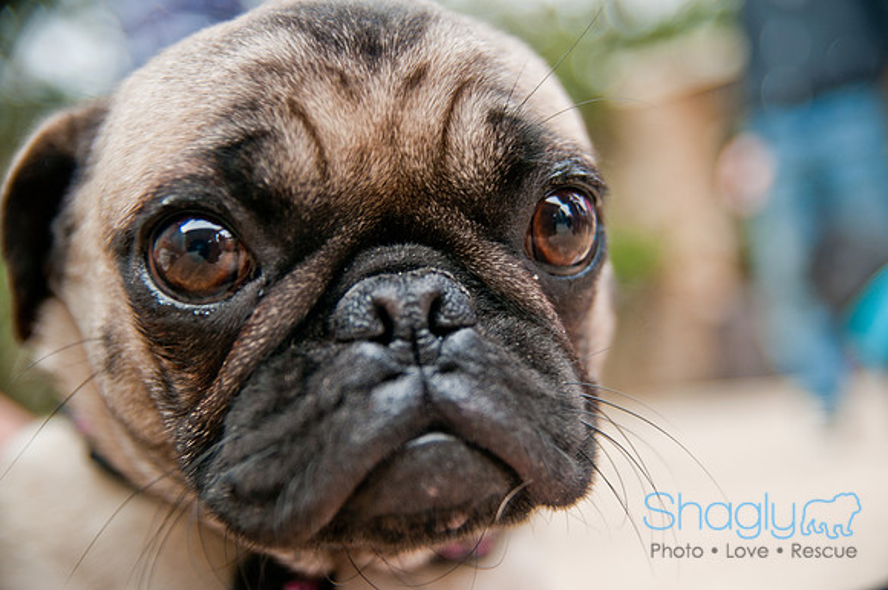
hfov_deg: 41.2
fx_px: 1182
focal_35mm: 48
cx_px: 444
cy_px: 295
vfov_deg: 28.0
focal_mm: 32
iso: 200
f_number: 2.8
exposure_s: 1/400
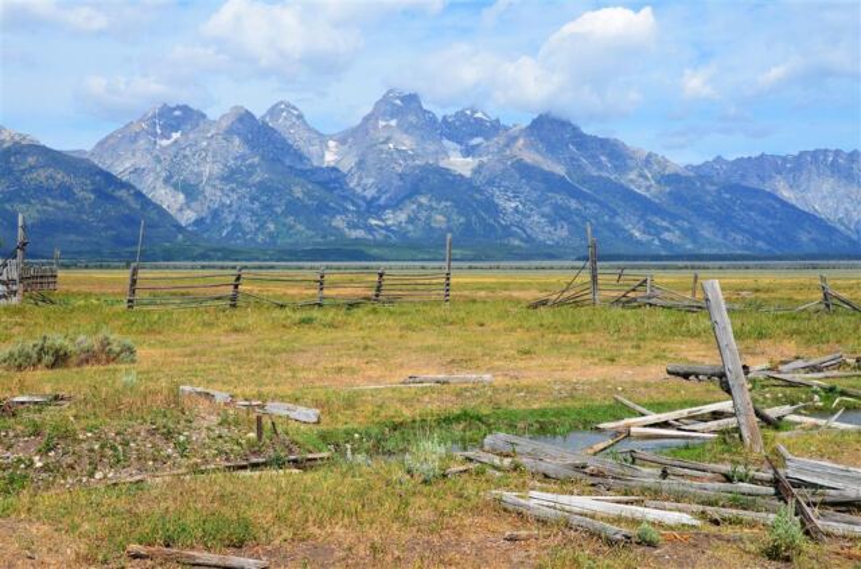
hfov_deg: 41.2
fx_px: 1145
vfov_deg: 27.9
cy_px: 284
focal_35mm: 48
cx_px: 430
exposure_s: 1/200
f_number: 11
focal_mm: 32
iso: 100
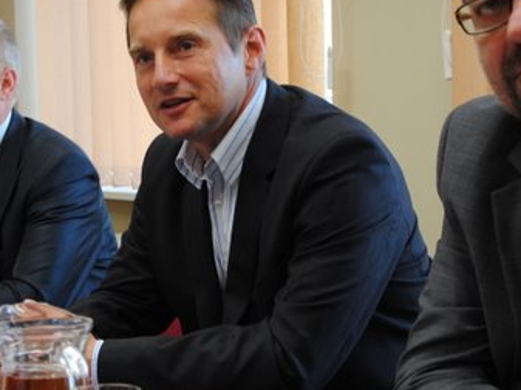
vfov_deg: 14.3
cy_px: 198
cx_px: 153
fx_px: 1549
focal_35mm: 103
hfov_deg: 19.0
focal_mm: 30
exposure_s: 1/30
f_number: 4.2
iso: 200
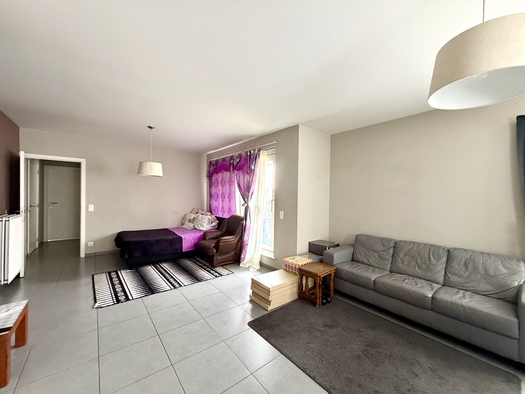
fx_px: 212
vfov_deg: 85.7
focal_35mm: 14
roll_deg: -0.9
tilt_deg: -0.7
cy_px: 197
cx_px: 262
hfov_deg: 102.1
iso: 500
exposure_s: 1/60
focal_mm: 2.22
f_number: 2.2
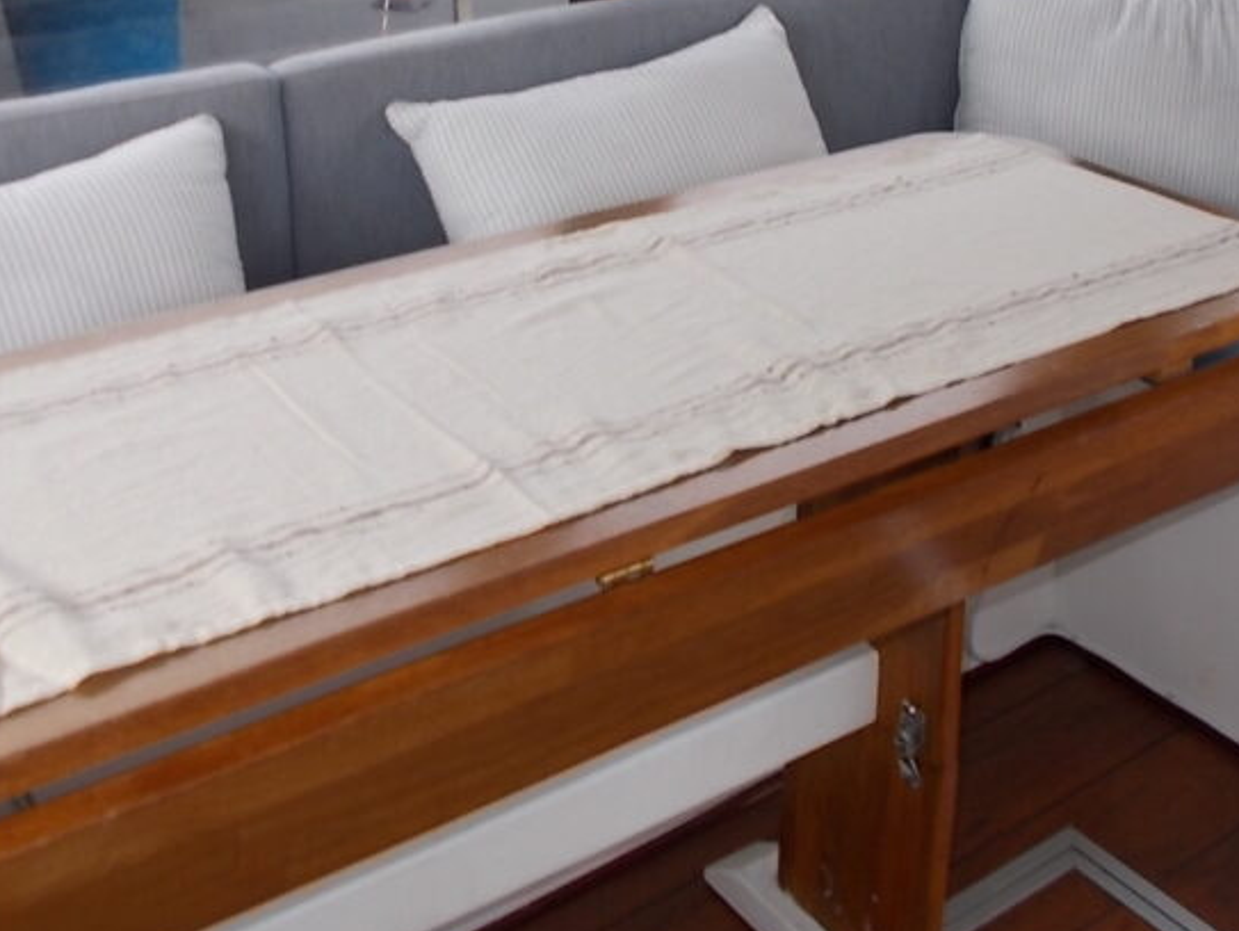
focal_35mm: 49
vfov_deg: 28.5
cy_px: 84
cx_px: 669
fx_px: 1755
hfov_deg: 38.9
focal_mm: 4.6
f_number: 3.2
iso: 100
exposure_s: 1/25
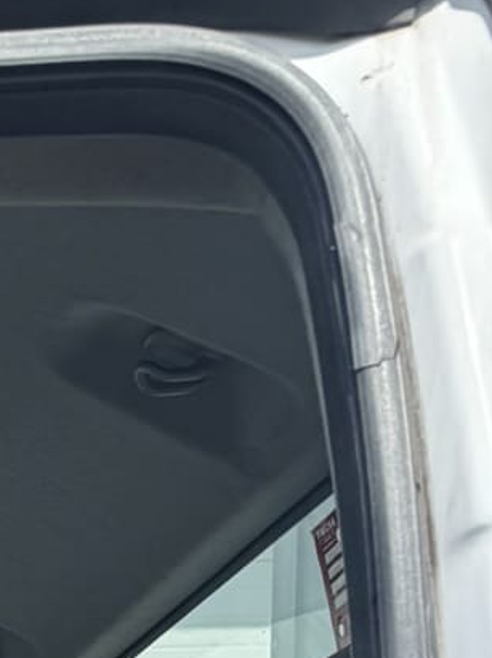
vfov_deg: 13.1
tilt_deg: -1.7
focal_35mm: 120
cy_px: 1504
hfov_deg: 10.4
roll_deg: +1.5
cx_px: -734
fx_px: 2276
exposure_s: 1/2252
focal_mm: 6.76
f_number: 1.78
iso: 80
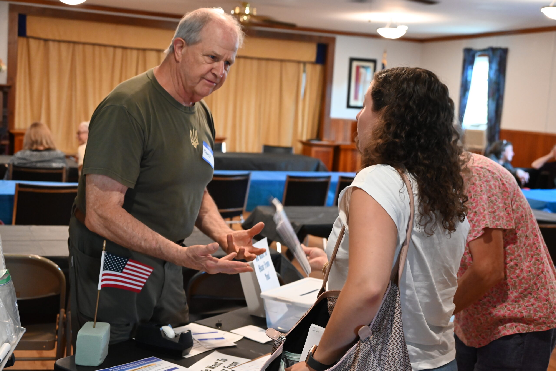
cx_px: 278
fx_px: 742
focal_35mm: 48
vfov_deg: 28.1
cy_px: 186
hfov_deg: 41.1
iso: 5000
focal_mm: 48
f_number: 5.6
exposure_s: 1/60
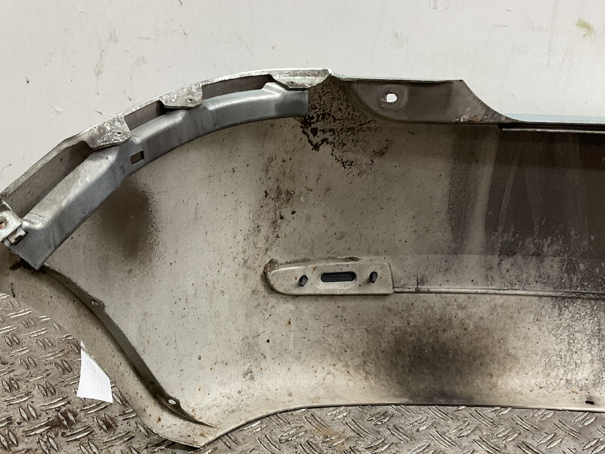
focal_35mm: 37
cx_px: 271
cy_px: 278
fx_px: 647
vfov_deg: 38.5
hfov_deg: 50.1
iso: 50
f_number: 1.8
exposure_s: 1/50
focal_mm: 3
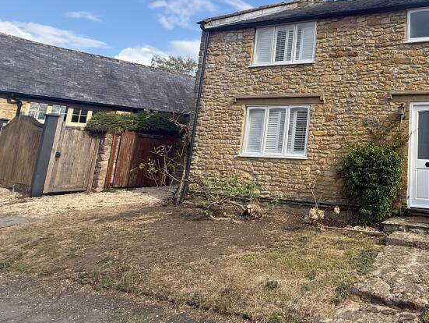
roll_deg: -2.7
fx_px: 322
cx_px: 392
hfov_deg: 57.1
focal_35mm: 26
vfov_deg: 52.2
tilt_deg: +9.9
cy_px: 110
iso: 50
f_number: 2.2
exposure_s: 1/742
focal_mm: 2.22
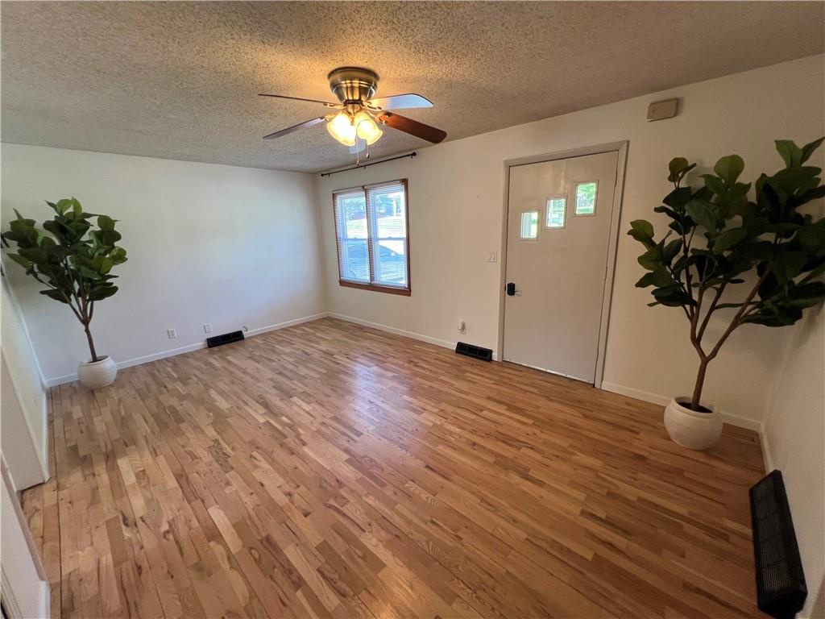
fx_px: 310
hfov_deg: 106.2
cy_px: 310
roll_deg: +1.7
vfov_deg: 89.9
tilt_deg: -14.2
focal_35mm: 13
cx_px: 412
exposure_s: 1/120
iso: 200
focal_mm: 1.57
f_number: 1.8
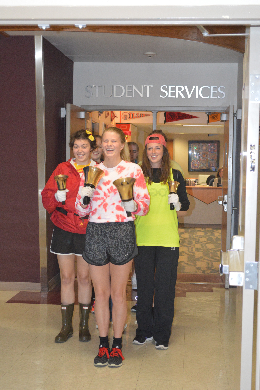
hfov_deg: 22.6
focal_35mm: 60
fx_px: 651
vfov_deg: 33.4
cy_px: 195
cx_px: 130
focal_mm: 40
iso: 2000
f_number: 5.3
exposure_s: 1/60
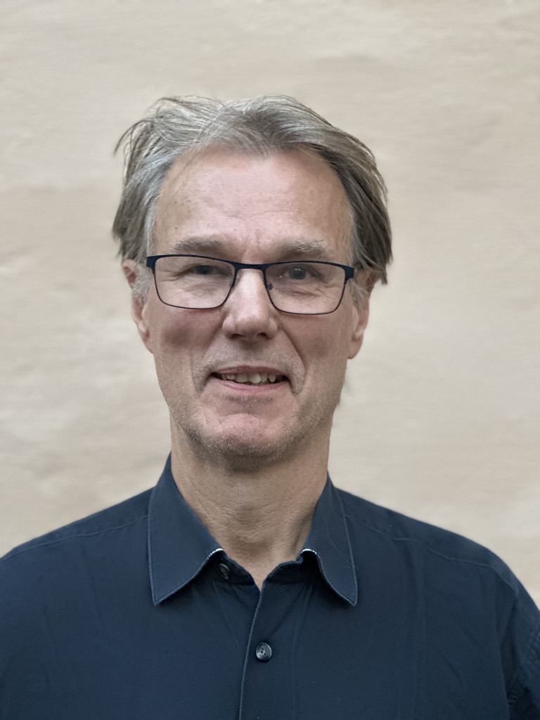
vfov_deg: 25.3
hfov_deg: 19.1
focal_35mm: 77
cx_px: 270
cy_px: 360
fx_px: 1602
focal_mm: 9
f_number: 2.8
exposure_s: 1/15
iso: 1000
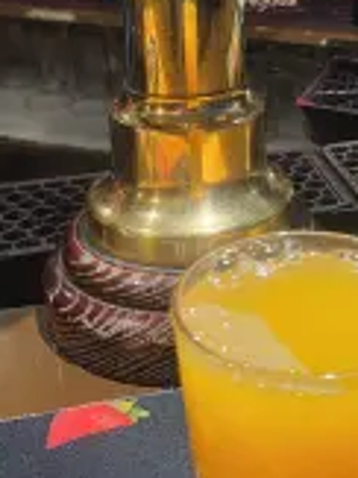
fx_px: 884
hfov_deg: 22.5
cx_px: 296
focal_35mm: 64
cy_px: 73
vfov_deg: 29.4
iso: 200
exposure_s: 1/50
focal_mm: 5.4
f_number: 1.8
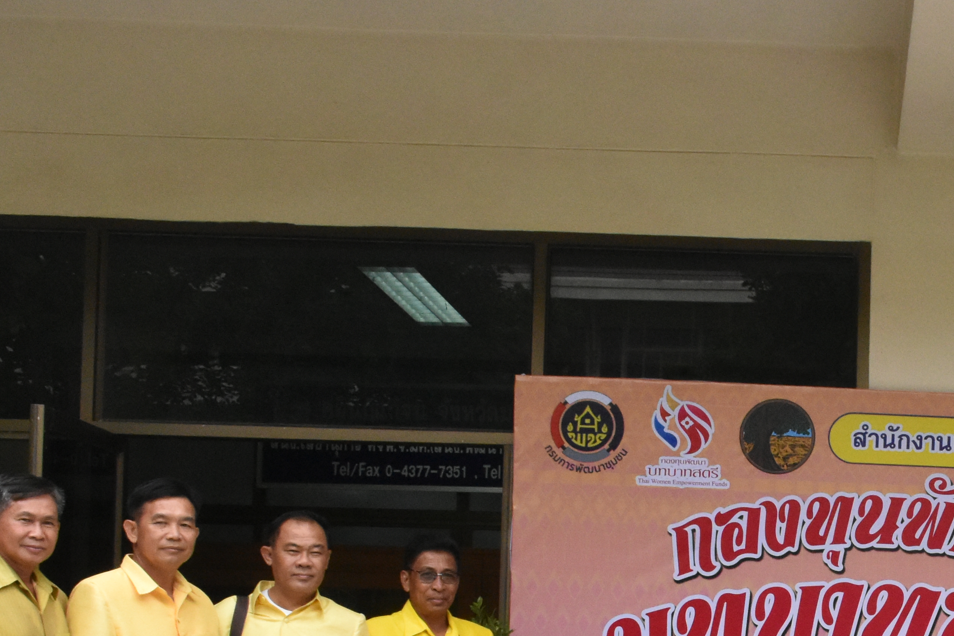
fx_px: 1881
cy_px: 707
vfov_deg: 18.4
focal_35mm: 71
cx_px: 962
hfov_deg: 26.8
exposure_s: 1/640
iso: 3200
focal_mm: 20
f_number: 13
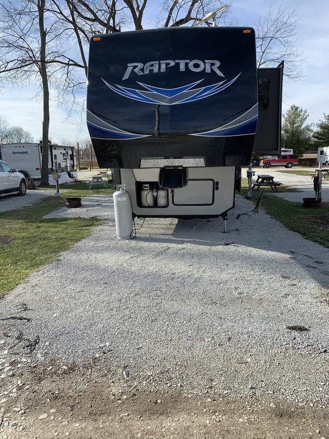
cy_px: 220
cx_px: 164
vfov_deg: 67.3
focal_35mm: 26
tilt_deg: -10.7
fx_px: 329
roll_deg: +0.4
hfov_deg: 53.1
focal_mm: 4.25
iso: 25
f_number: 1.8
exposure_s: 1/1282
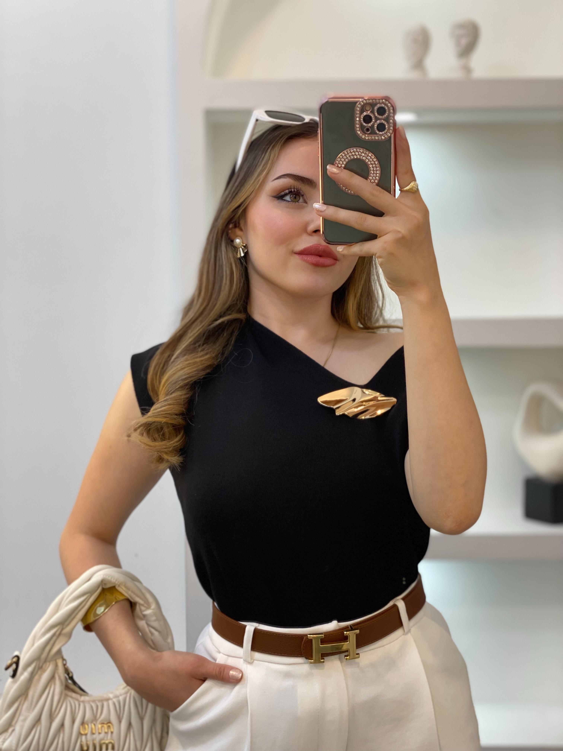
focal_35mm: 52
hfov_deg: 28.0
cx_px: 282
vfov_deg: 36.8
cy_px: 376
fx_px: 1128
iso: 100
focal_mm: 6
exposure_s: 1/100
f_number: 2
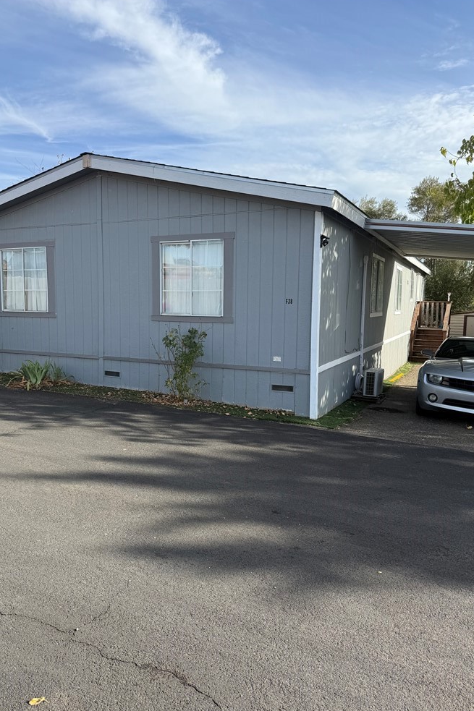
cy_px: 360
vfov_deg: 69.4
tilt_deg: -3.9
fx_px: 514
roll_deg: -1.8
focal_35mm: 26
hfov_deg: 49.4
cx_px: 207
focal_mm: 6.76
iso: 80
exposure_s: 1/3021
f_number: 1.78
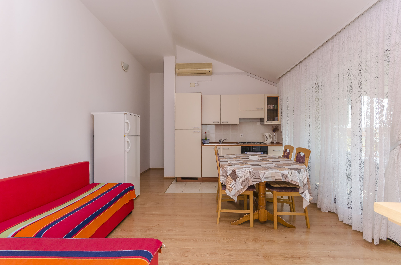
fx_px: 167
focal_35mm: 15
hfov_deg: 100.5
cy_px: 132
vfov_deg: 77.1
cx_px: 200
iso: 100
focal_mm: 10
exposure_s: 1/200
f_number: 8
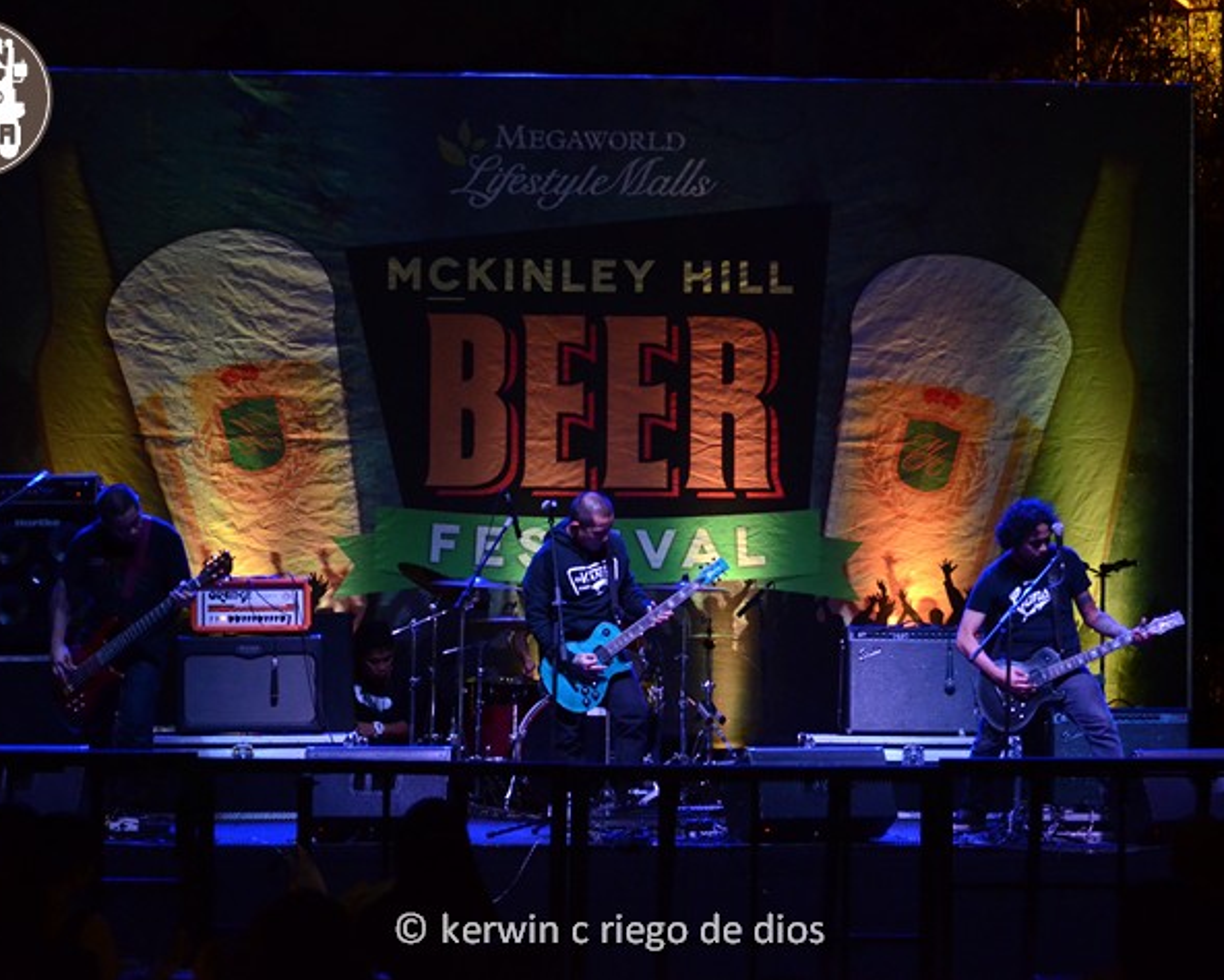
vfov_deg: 12.5
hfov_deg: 15.6
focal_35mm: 123
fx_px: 4457
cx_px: 614
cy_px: 489
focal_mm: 72
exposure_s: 1/160
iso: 3200
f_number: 4.2
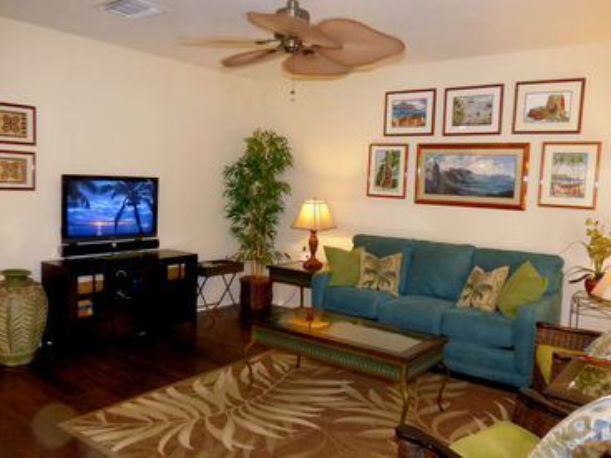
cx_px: 306
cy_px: 229
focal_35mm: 30
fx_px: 530
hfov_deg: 60.0
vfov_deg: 46.8
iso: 800
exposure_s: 1/60
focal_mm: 5.29
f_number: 3.3
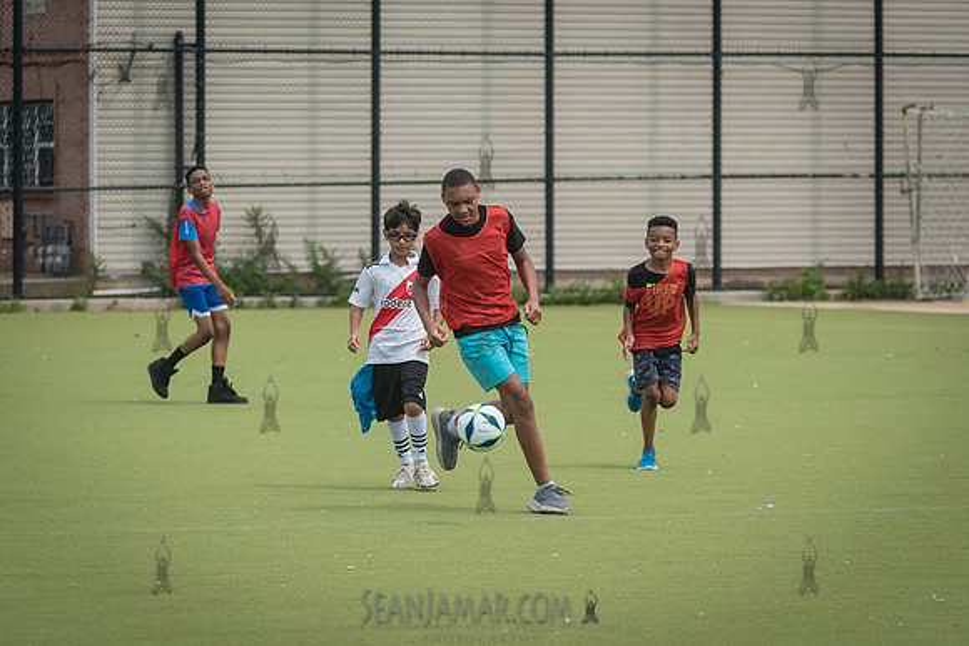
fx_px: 5625
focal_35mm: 209
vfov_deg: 6.6
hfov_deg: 9.8
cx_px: 494
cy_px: 346
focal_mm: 145
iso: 250
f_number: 4
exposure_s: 1/2000
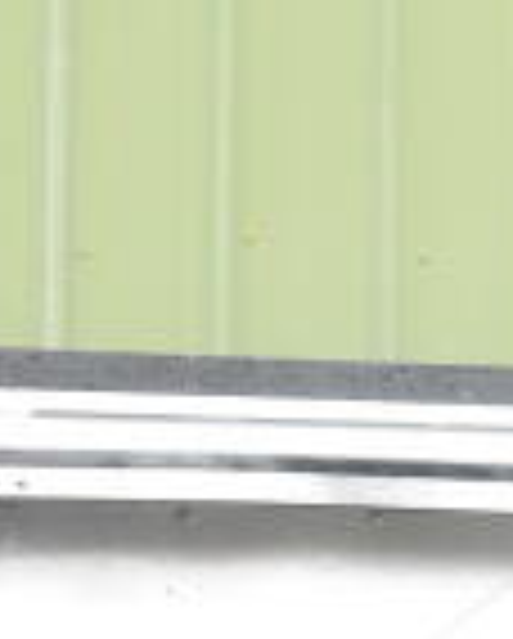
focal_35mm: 205
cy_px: 551
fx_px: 3882
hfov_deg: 7.3
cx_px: 927
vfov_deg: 9.4
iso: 1600
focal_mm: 34
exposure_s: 1/320
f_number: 9
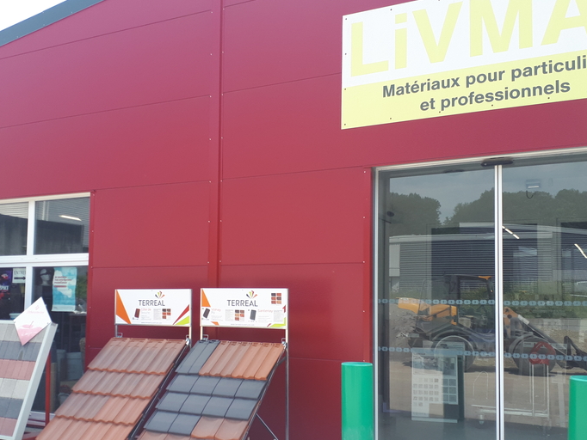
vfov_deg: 37.7
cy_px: 246
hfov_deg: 48.9
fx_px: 645
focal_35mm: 38
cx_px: 280
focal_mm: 3.6
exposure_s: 1/558
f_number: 1.9
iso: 40
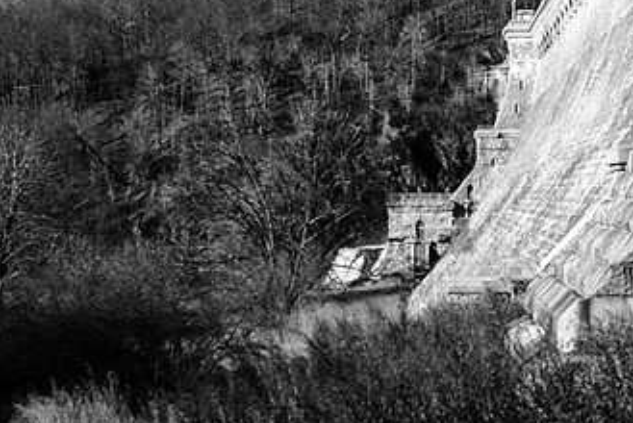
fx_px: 1302
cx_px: 462
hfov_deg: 27.0
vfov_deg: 18.5
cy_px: 220
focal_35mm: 74
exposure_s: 1/2000
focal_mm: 28
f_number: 3.5
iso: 125
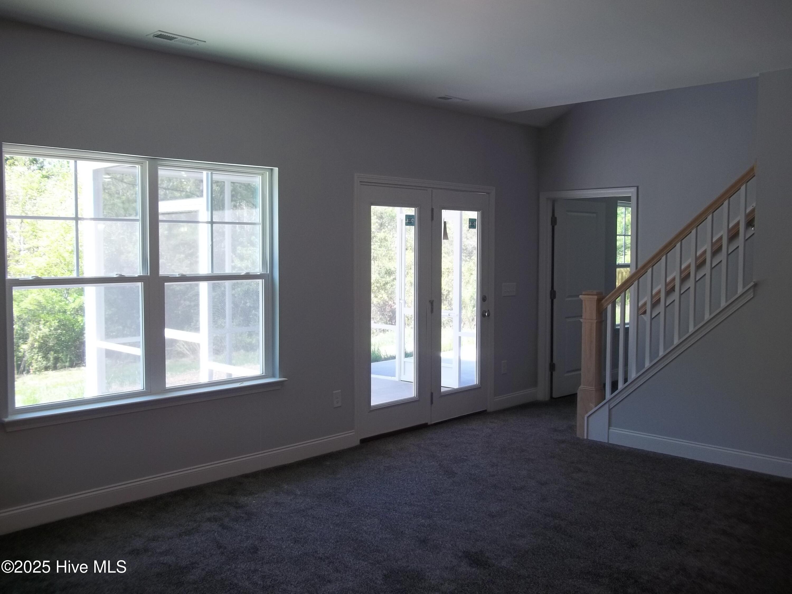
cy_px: 297
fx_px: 732
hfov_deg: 56.8
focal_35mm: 32
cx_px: 396
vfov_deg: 44.2
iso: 64
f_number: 2.9
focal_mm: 5.7
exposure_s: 1/60
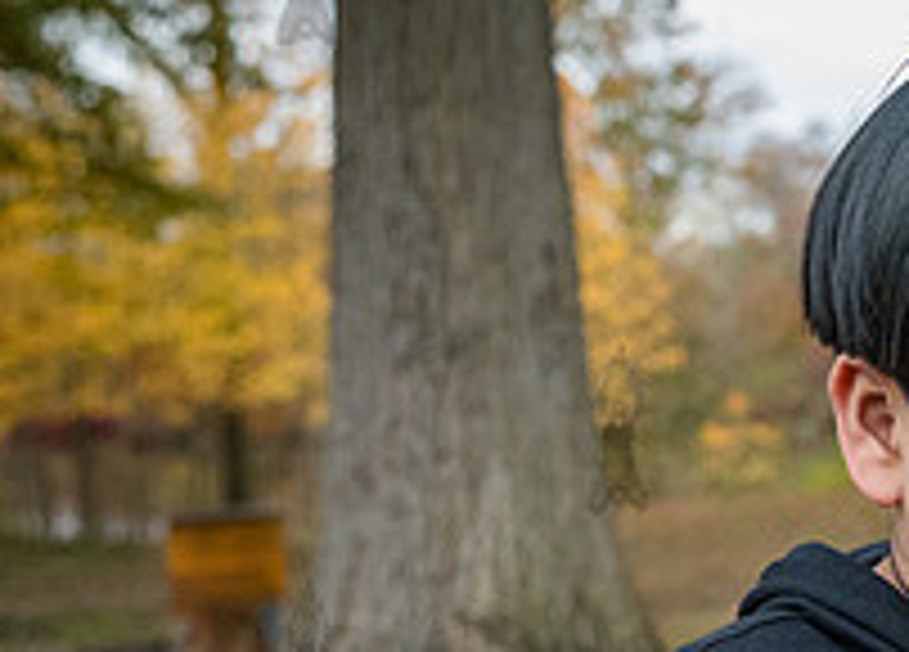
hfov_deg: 17.1
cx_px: 1059
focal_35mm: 112
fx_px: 2896
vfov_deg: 12.7
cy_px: 610
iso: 4000
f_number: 4
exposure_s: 1/640
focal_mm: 35
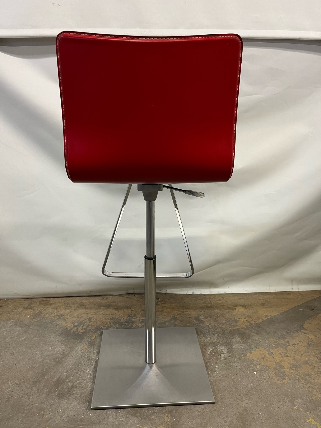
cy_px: 214
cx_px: 160
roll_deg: +0.8
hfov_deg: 53.0
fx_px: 322
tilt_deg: -13.6
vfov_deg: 67.3
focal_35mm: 26
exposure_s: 1/50
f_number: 1.6
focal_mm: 5.1
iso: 125
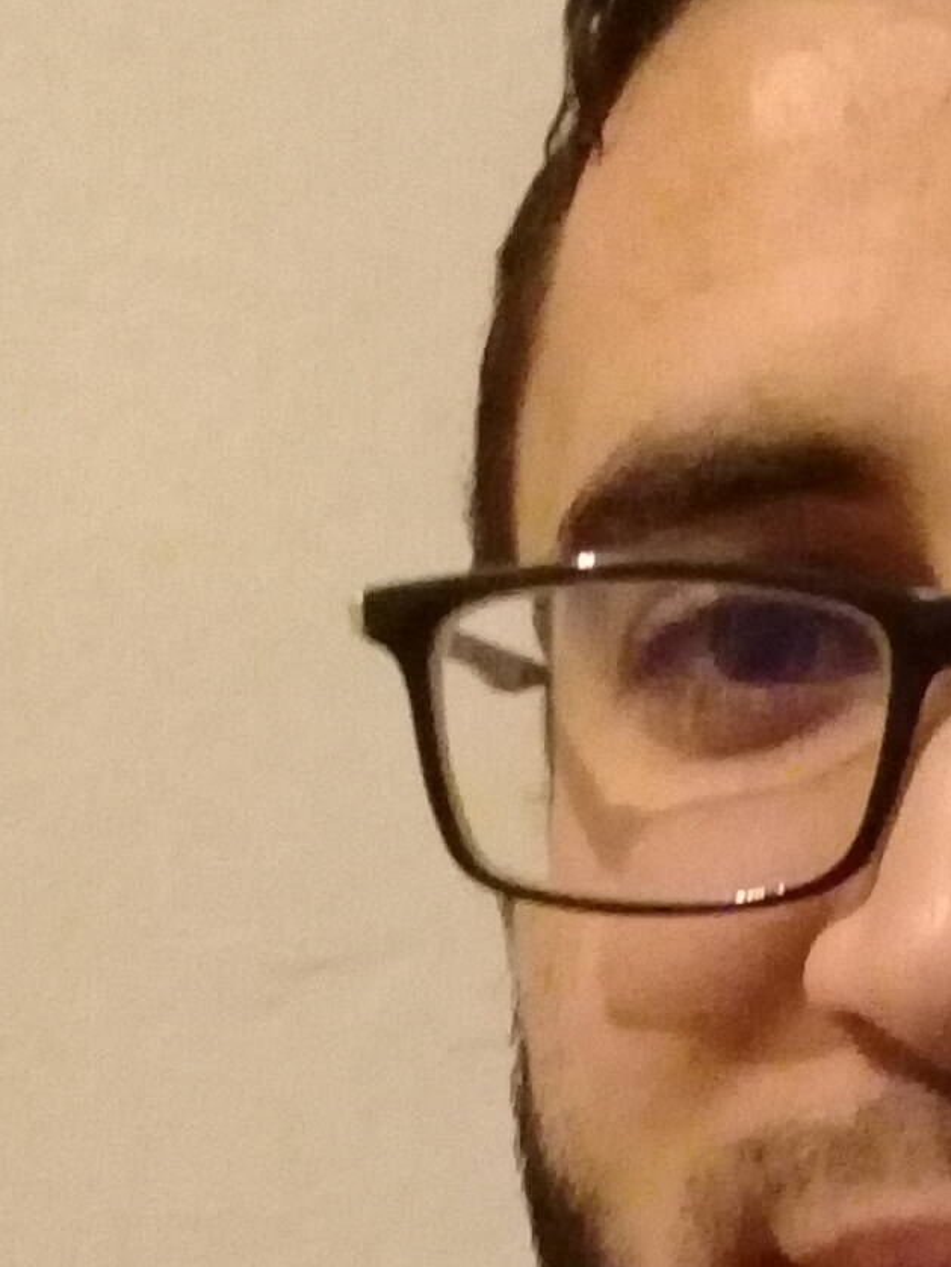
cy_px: 1118
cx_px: 1415
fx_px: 3698
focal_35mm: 101
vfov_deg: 19.1
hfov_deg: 13.8
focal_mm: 3.3
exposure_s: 1/17
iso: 1250
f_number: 2.2
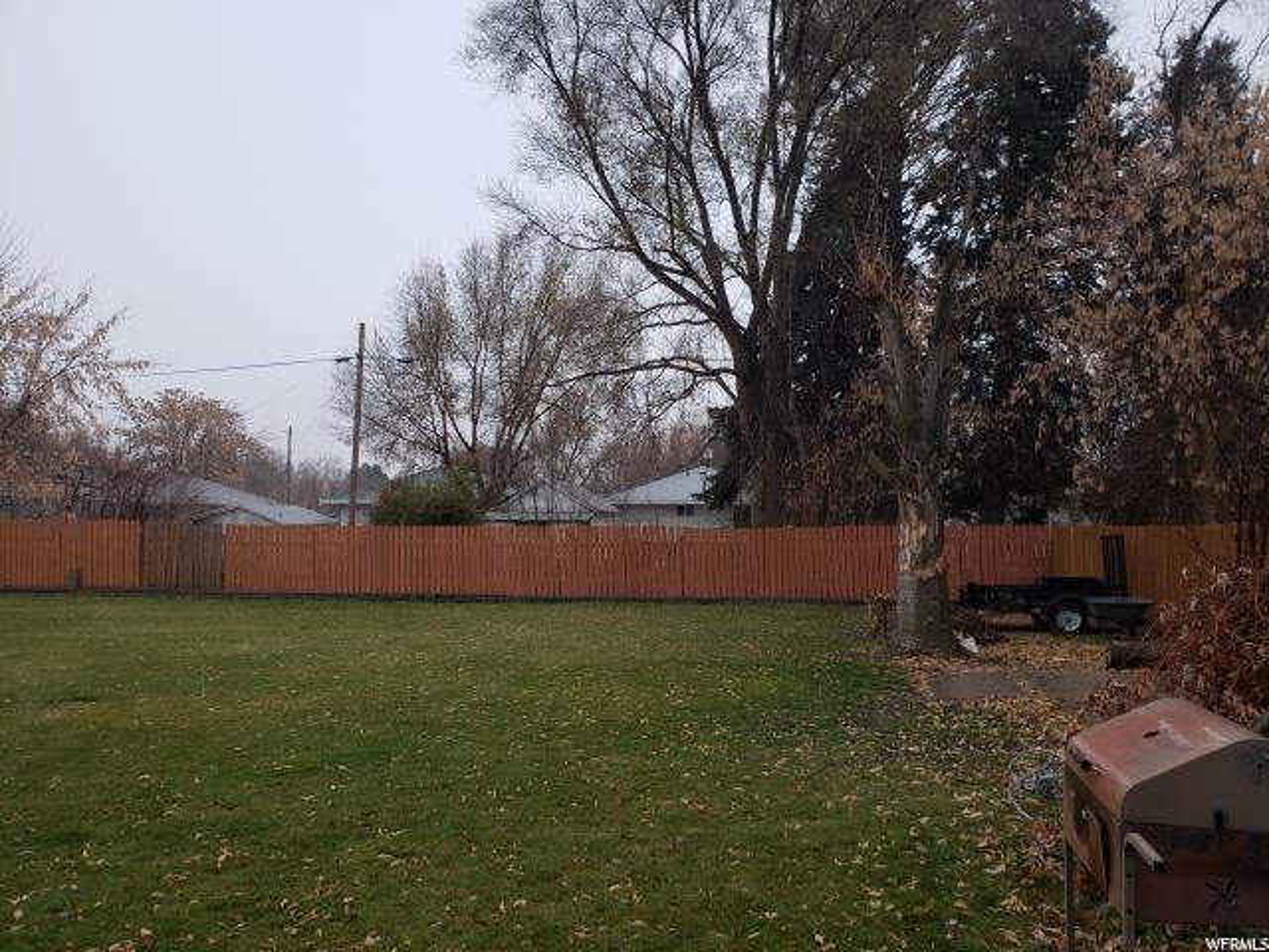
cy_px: 476
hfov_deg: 67.3
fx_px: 953
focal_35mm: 26
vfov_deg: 53.1
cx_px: 634
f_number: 2.4
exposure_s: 1/19
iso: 100
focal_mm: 4.3
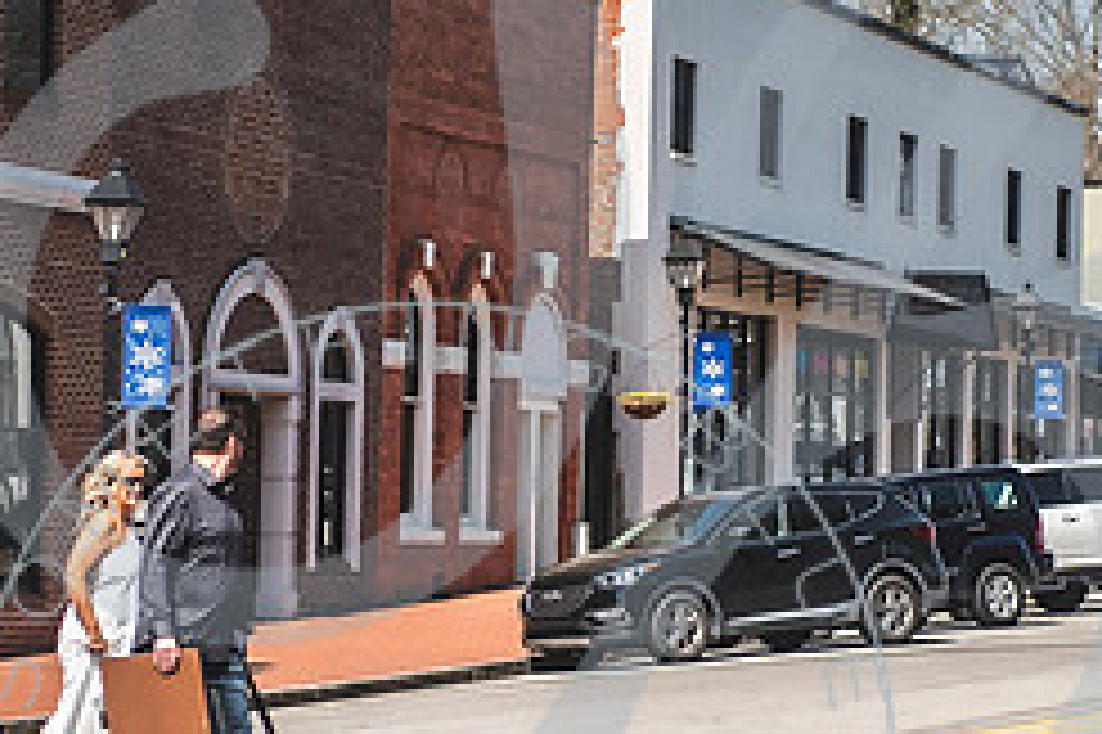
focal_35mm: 166
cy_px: 385
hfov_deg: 12.4
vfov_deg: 8.3
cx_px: 657
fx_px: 5078
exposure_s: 1/1600
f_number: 2.8
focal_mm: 70
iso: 100
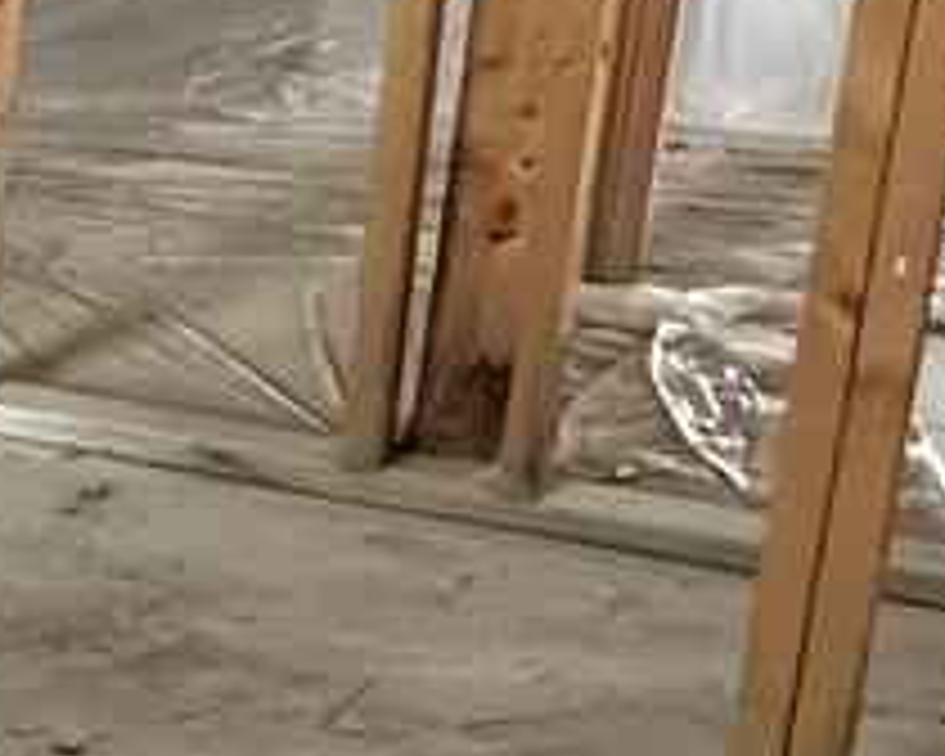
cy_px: 184
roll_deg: +4.8
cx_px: -1436
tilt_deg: -16.7
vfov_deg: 14.7
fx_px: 2909
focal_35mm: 104
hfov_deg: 13.0
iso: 250
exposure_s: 1/99
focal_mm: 2.22
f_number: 2.2
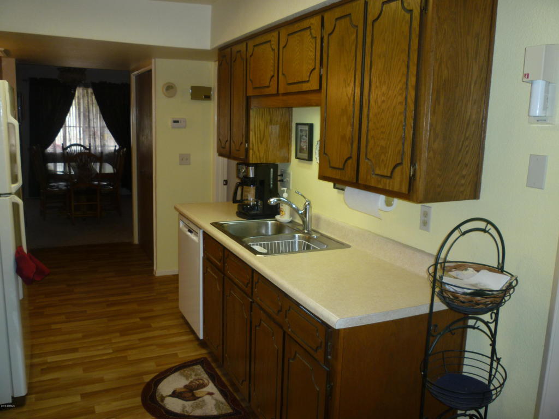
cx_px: 280
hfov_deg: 61.7
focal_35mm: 29
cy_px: 210
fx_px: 468
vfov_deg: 48.2
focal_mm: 5.2
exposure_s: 1/30
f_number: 3.3
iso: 100
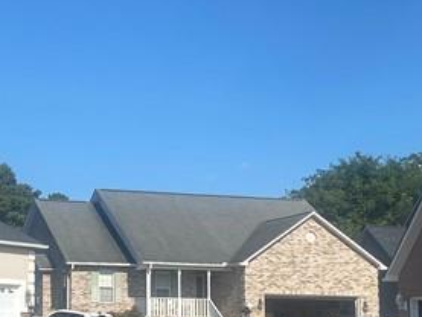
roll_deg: -2.0
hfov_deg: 20.2
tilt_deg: +10.9
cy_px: 213
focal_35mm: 96
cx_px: 96
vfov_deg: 15.4
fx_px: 1171
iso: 32
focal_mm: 4.25
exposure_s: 1/2463
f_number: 1.8
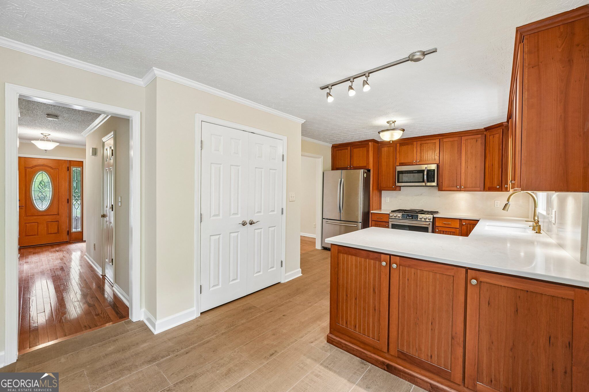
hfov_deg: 104.3
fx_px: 229
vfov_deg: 81.2
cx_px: 294
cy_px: 196
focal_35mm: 14
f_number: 8
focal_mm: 14
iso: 320
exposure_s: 1/15
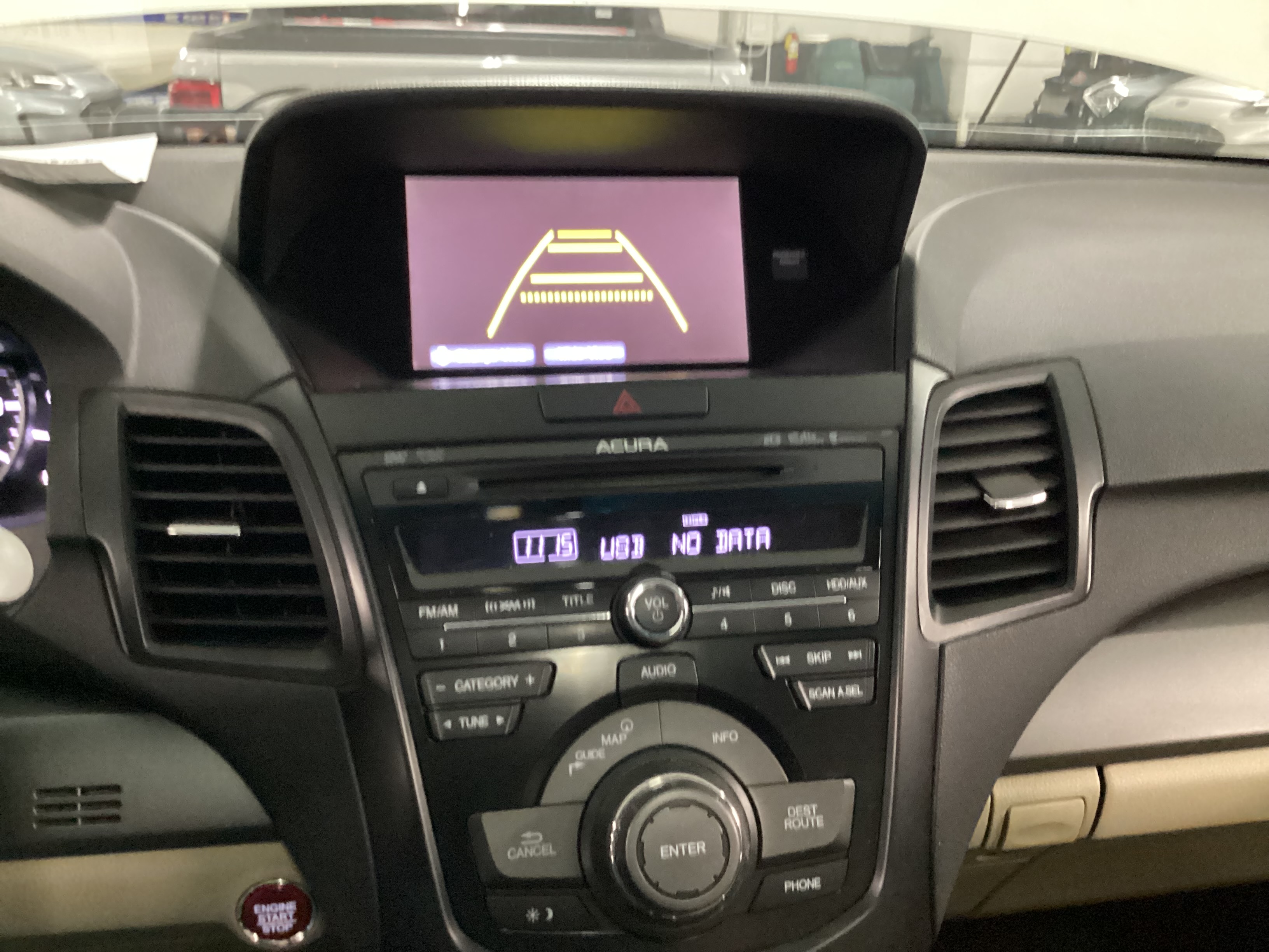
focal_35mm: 31
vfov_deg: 45.4
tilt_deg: -23.4
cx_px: 634
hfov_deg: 58.4
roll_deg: -2.2
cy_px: 476
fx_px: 1136
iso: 800
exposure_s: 1/20
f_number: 2.4
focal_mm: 3.3
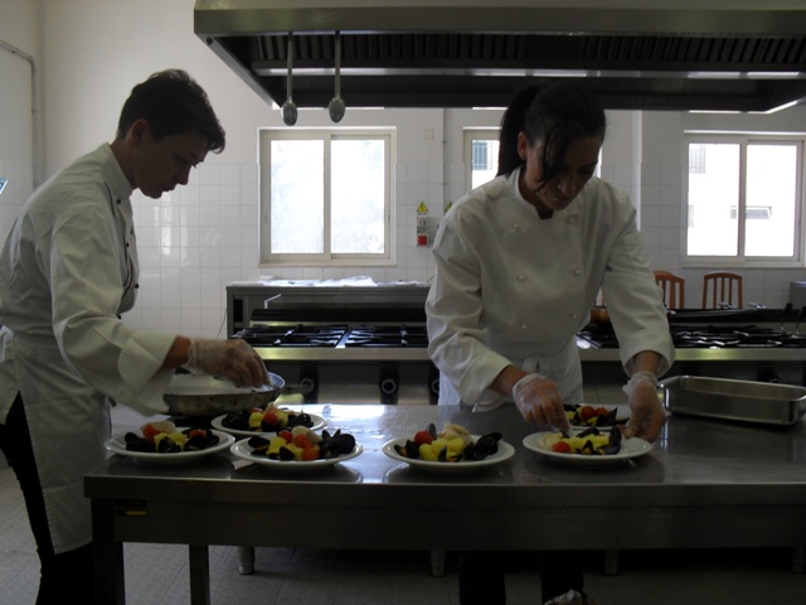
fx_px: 815
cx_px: 403
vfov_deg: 40.7
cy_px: 302
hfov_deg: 52.6
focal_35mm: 35
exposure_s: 1/45
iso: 100
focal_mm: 6.3
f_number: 3.2
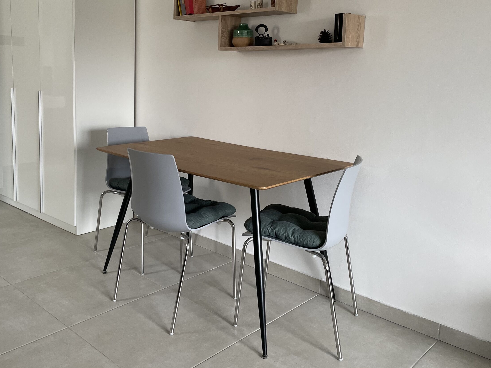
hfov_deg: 54.7
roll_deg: -1.1
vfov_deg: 42.7
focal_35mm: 33
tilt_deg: -8.8
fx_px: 468
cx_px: 186
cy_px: 145
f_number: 1.6
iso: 125
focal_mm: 4.2
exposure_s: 1/100
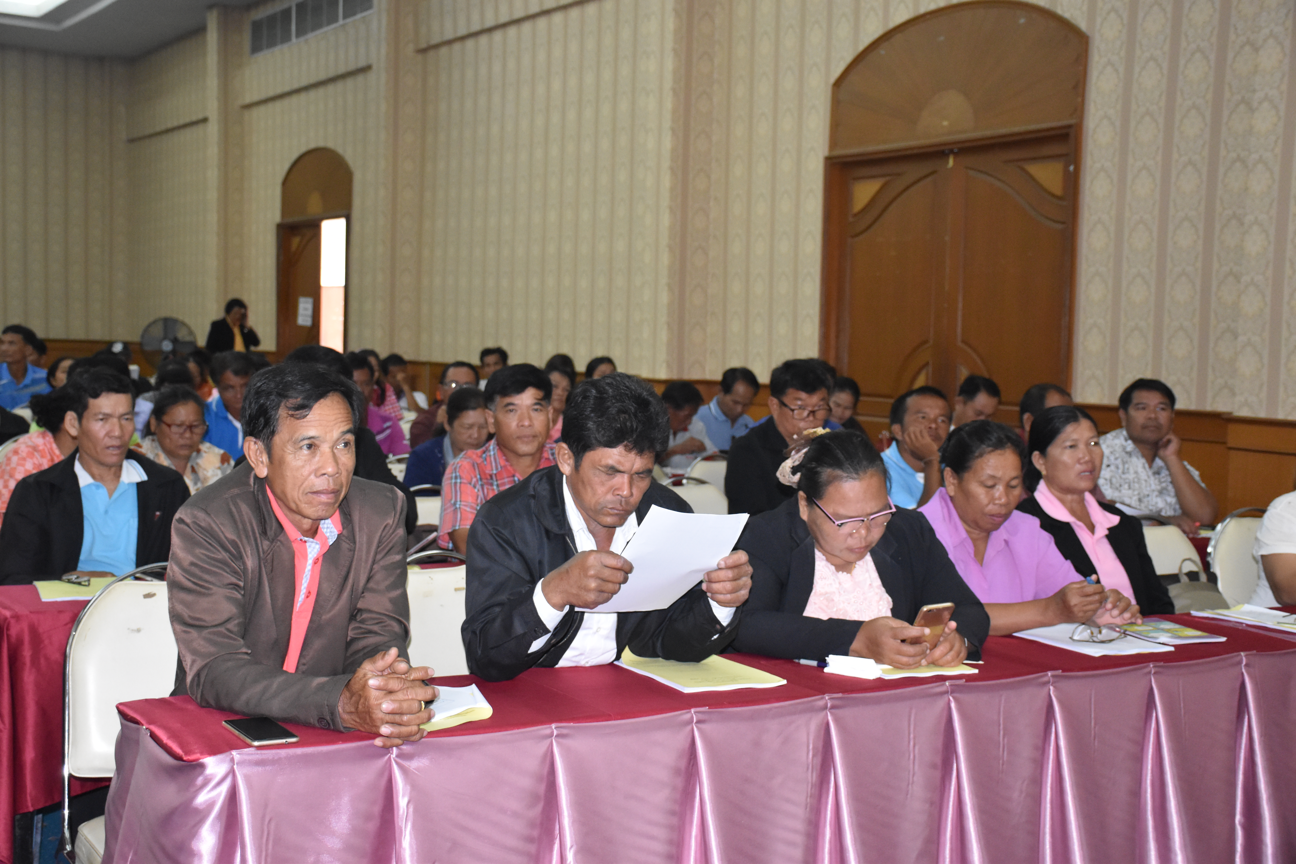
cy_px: 432
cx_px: 648
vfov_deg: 28.1
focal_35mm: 48
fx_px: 1728
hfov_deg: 41.1
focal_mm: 32
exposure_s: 1/60
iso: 2800
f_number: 4
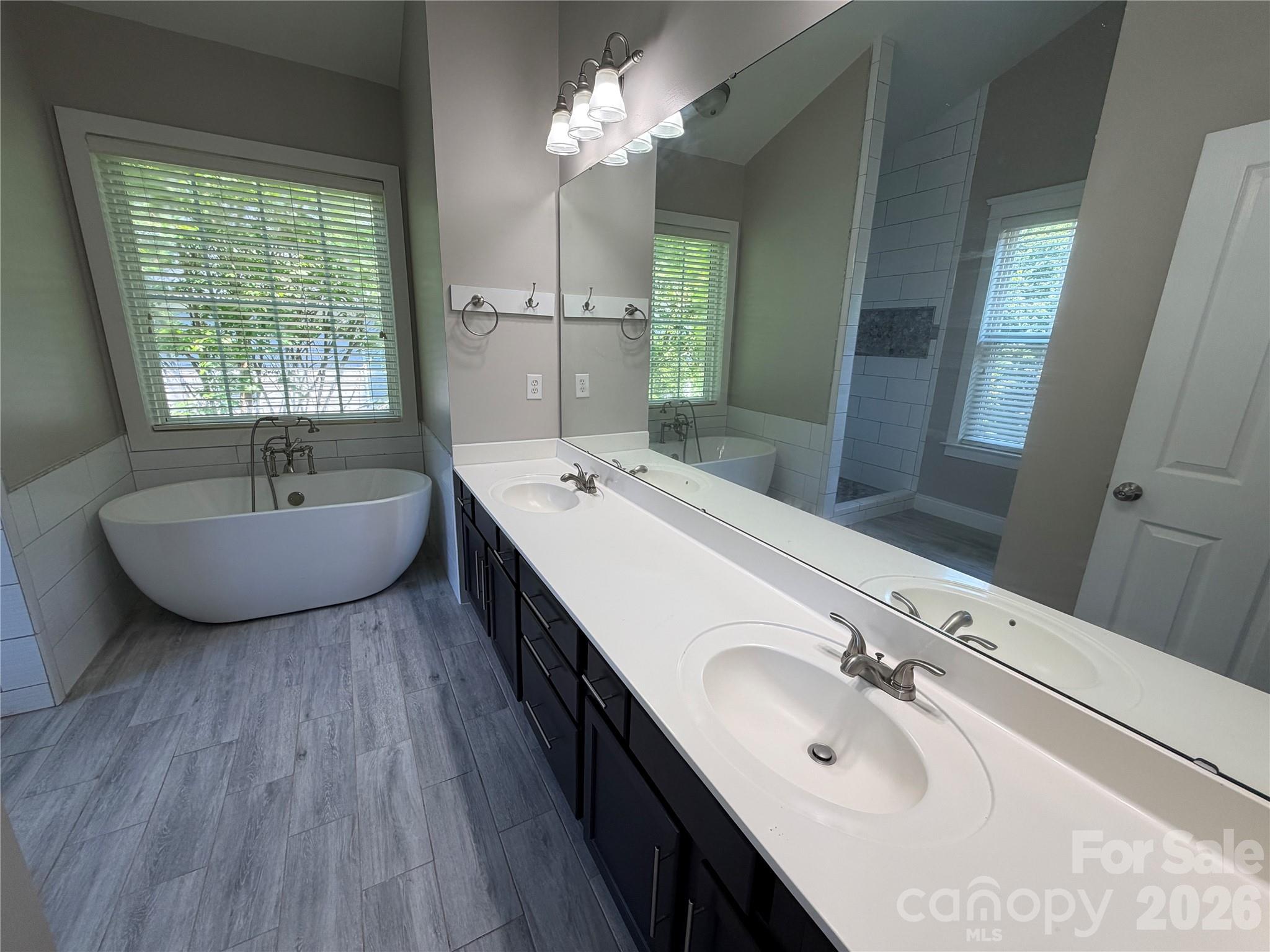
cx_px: 635
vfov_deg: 85.7
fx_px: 514
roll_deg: -2.2
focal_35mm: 14
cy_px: 476
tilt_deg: -15.2
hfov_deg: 102.1
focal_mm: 2.22
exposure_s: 1/120
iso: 100
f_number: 2.2
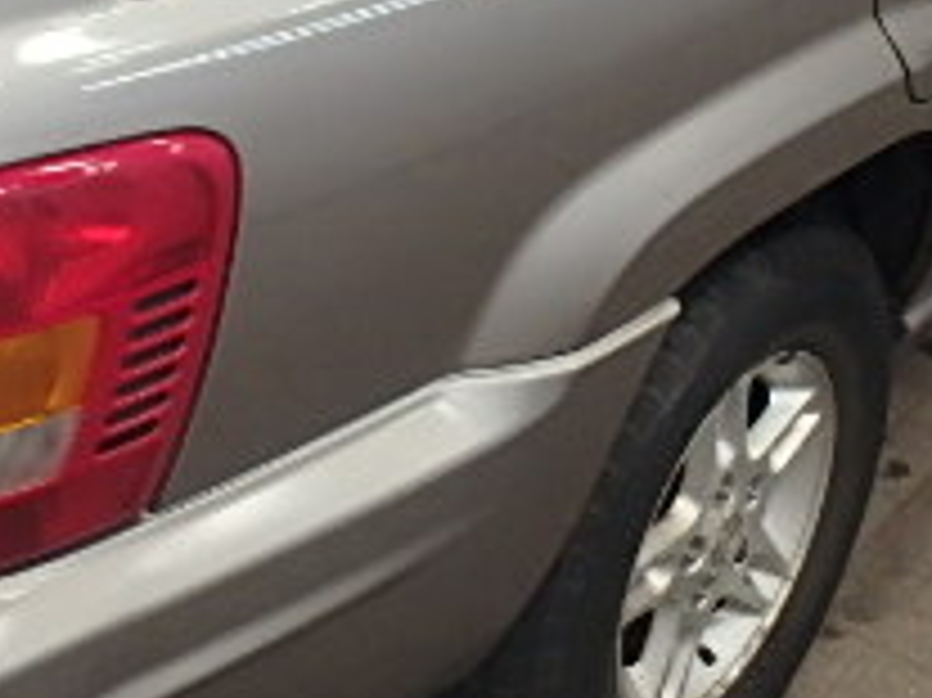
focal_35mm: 65
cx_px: 333
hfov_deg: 29.7
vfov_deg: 21.9
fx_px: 1749
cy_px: 45
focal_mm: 3.7
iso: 400
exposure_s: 1/30
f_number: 3.5
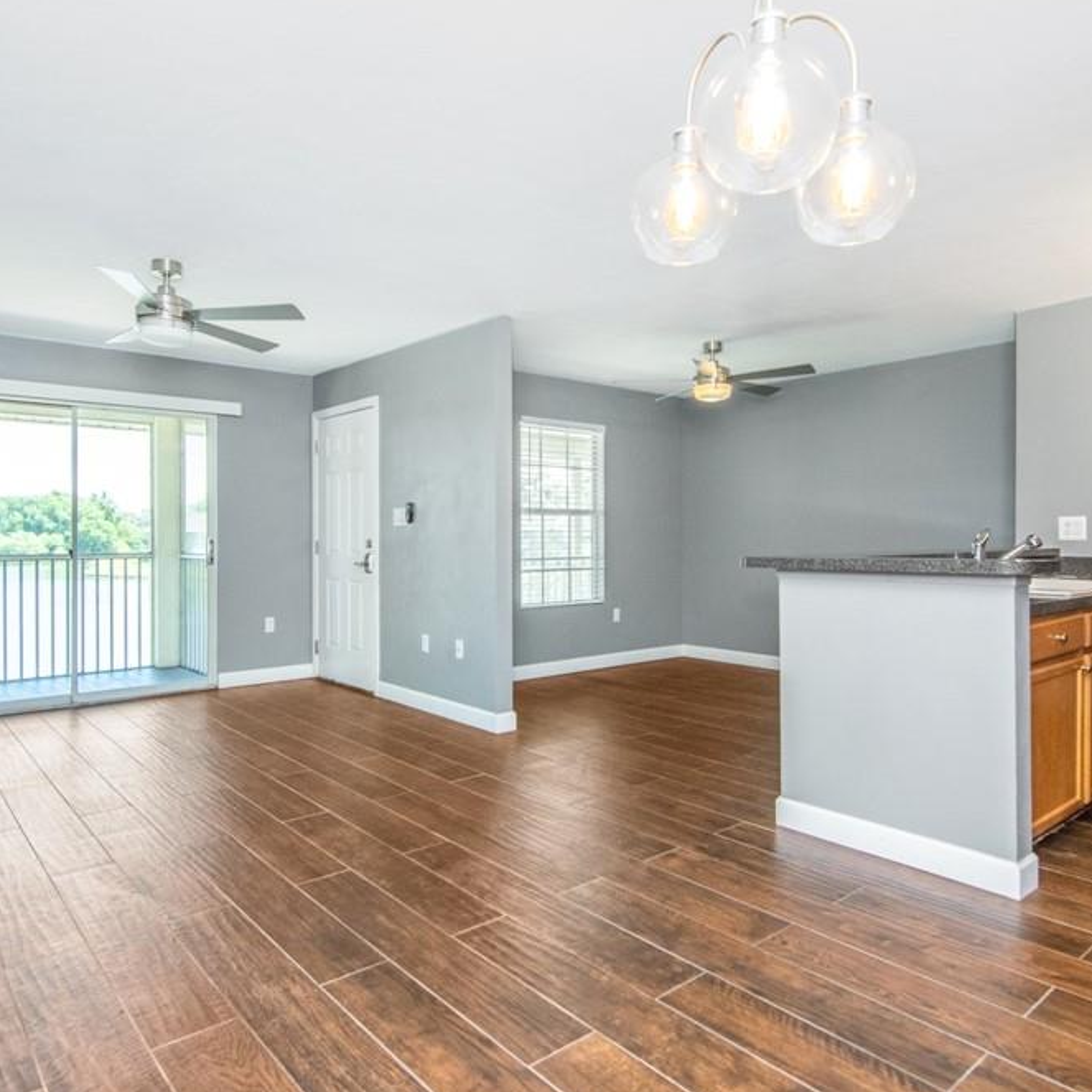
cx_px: 550
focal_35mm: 22
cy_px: 541
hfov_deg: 70.5
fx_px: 773
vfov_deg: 70.5
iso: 640
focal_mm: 11
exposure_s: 1/200
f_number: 6.3
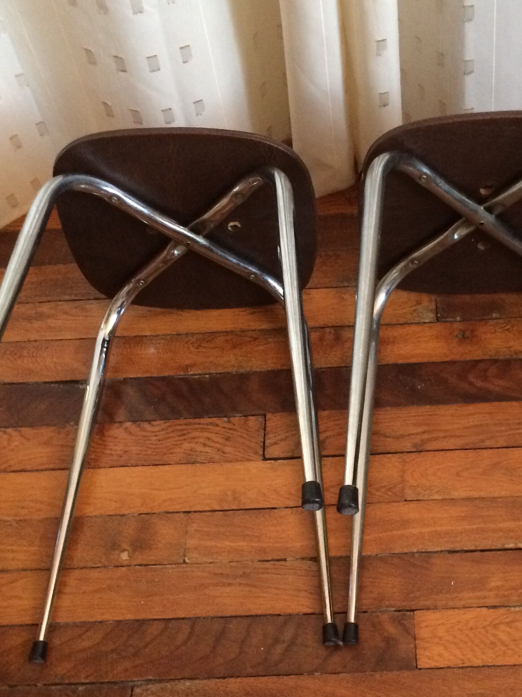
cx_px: 355
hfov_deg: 29.4
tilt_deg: -58.7
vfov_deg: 38.9
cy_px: 371
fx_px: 985
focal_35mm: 49
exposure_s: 1/25
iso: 320
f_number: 2.2
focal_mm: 4.15
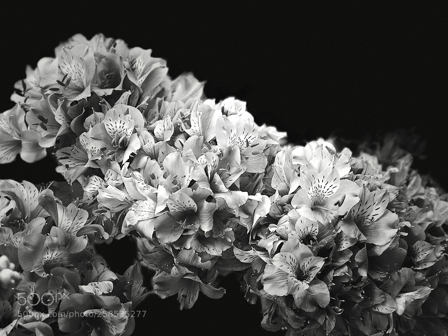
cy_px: 168
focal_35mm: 57
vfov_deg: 25.7
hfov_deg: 33.8
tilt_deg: -21.5
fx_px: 738
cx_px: 224
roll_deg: +3.9
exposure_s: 1/100
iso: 32
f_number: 2.8
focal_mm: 6.6
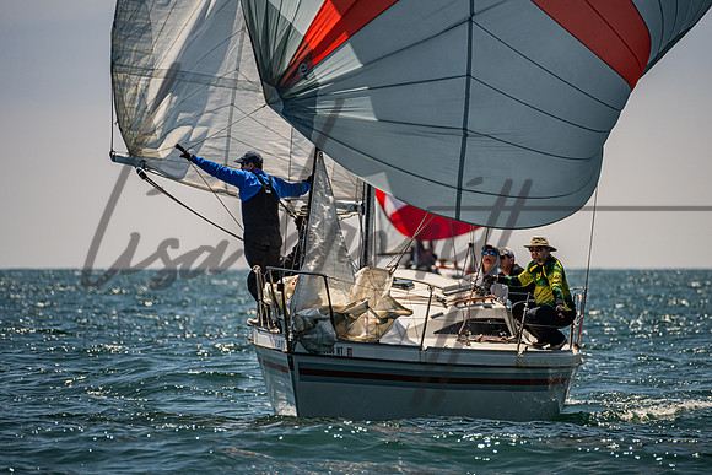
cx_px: 372
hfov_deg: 4.4
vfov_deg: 2.9
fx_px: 9328
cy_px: 225
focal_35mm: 472
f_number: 8
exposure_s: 1/3200
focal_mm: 400
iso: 500
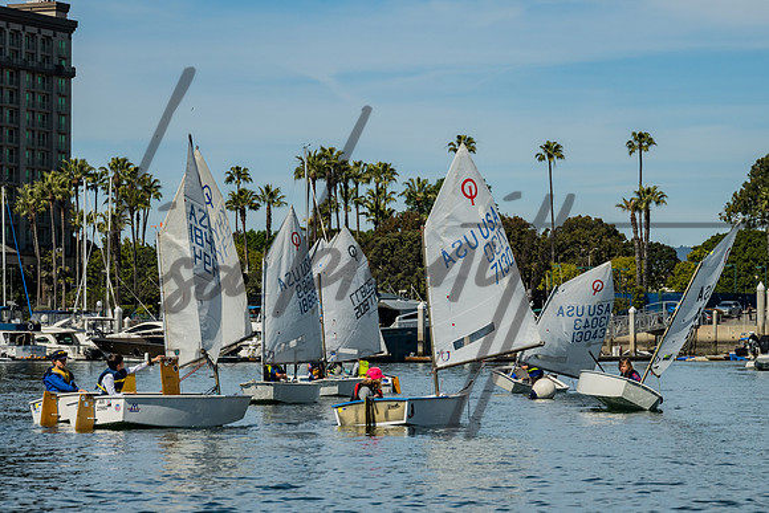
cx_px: 440
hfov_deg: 15.6
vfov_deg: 10.4
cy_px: 274
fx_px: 2808
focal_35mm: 131
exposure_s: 1/500
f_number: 10
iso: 250
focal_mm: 104
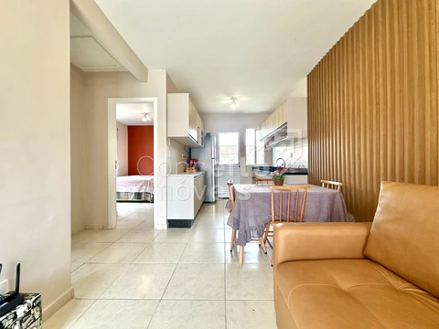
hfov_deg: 102.1
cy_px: 164
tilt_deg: +0.6
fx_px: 178
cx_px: 220
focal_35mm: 14
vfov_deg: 85.7
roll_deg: +1.0
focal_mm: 2.22
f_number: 2.2
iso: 100
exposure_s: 1/120
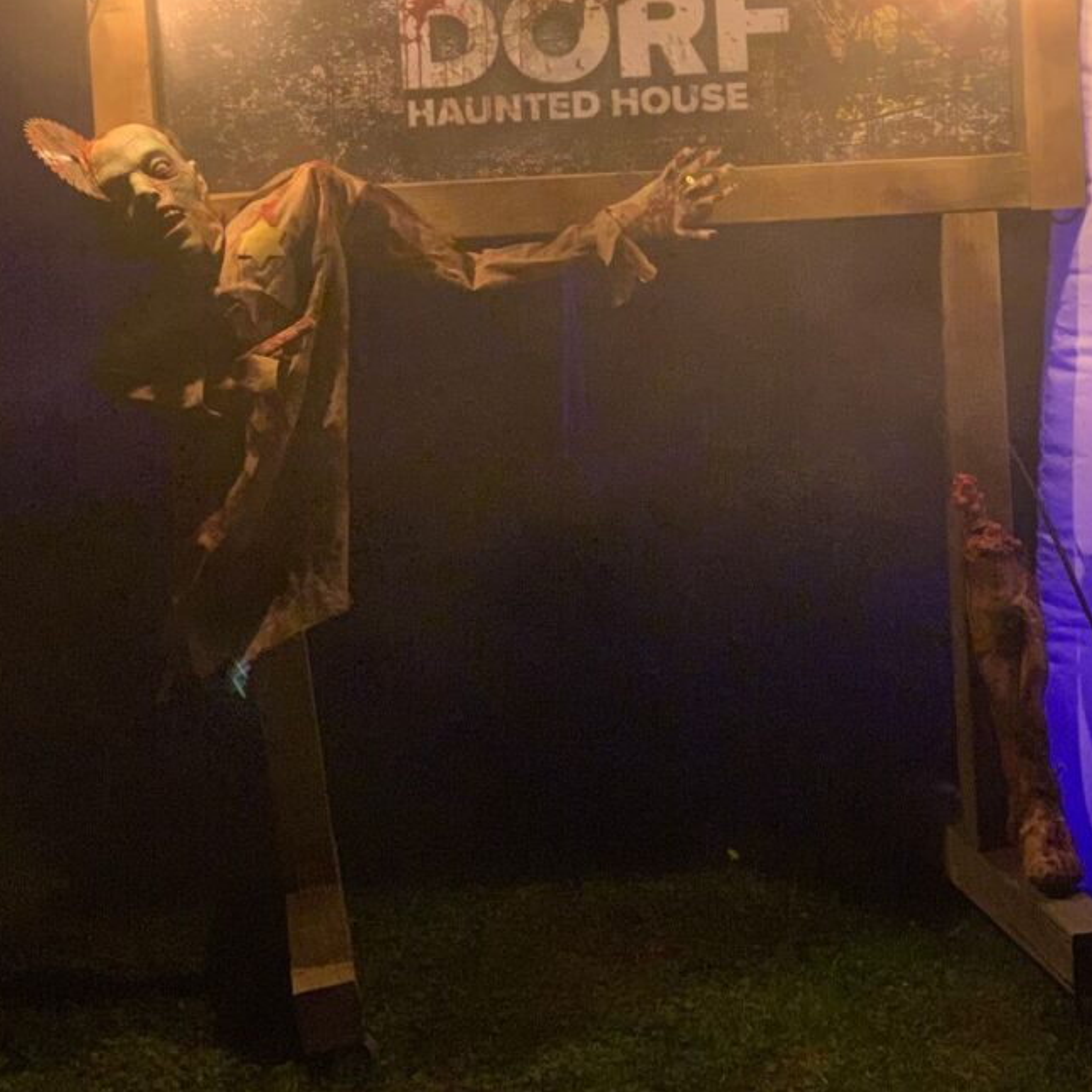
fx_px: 2605
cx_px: 638
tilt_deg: -2.7
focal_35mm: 73
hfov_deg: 23.6
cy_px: 281
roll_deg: +0.5
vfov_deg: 23.4
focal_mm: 6
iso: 640
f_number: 2.4
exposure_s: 1/25
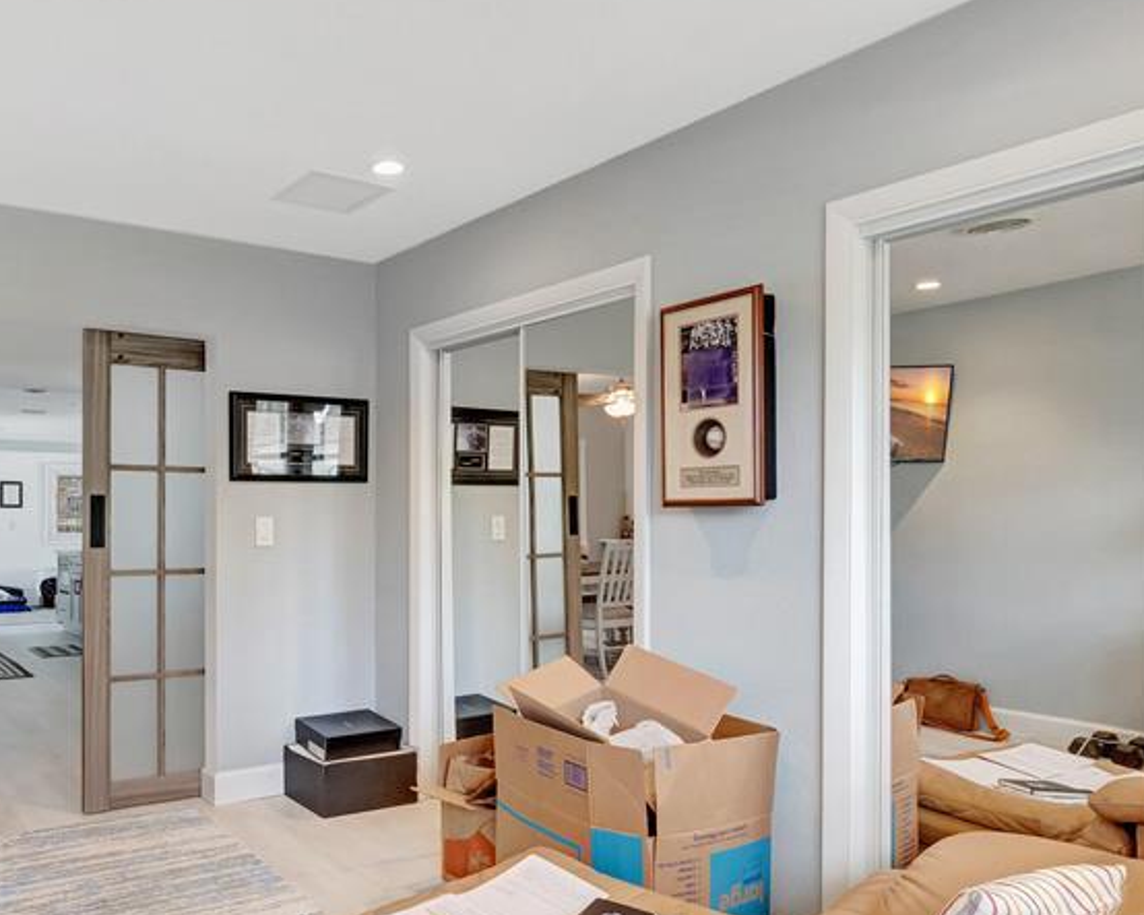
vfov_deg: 54.6
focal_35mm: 26
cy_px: 541
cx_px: 363
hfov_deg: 64.0
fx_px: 880
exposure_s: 1/15
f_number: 8
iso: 1400
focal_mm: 10
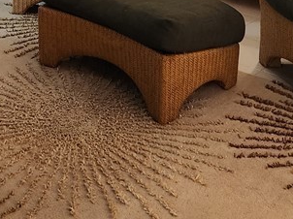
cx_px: 22
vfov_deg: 16.9
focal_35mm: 78
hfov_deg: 24.2
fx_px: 660
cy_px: -122
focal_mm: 5.4
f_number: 1.8
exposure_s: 1/120
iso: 800
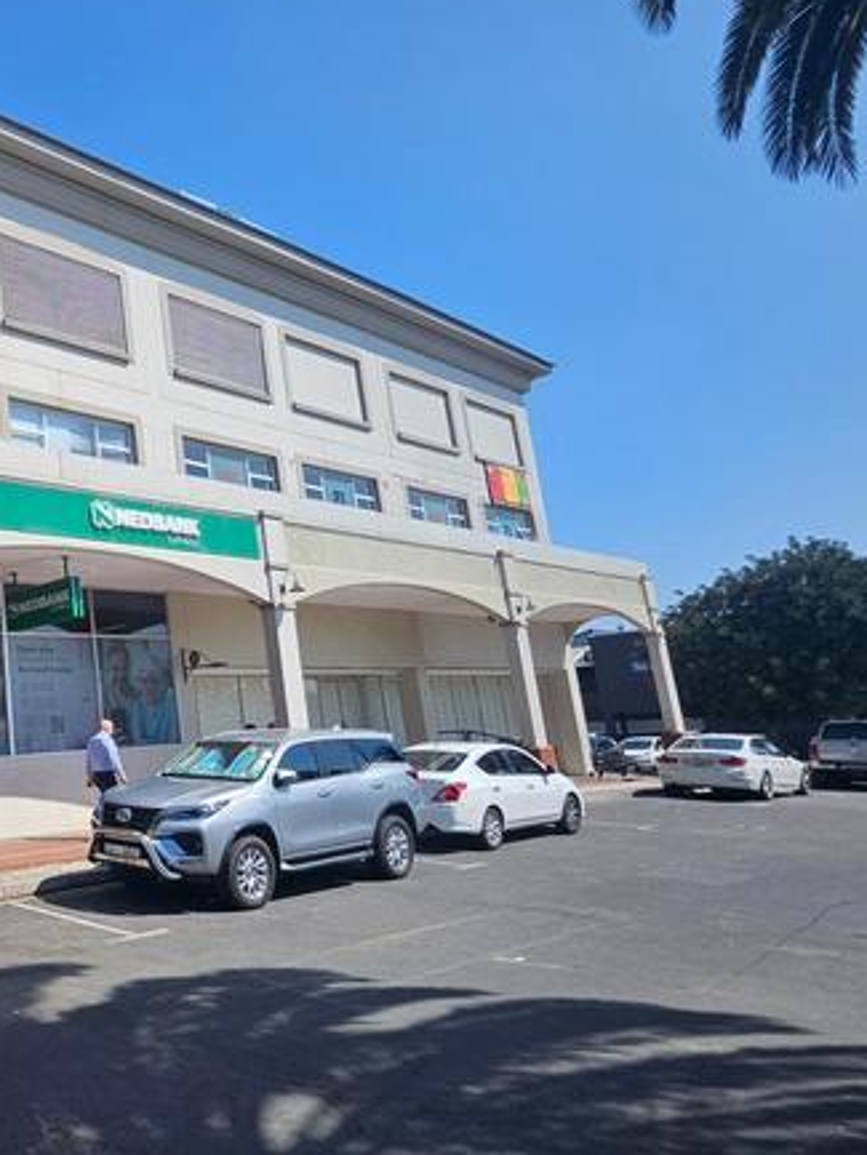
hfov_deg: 44.6
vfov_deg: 71.6
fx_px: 801
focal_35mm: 24
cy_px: 595
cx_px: -67
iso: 32
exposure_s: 1/1387
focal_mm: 1.7
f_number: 2.2
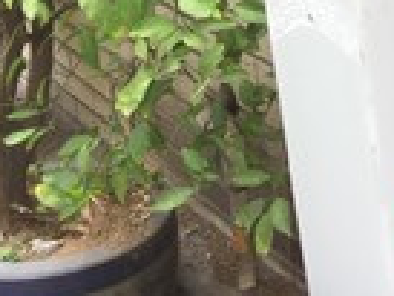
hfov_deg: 19.0
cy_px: -184
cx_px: 521
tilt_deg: -9.8
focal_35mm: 95
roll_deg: +1.9
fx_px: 1082
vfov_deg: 14.3
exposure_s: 1/120
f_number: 2.2
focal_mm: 4.15
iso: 32
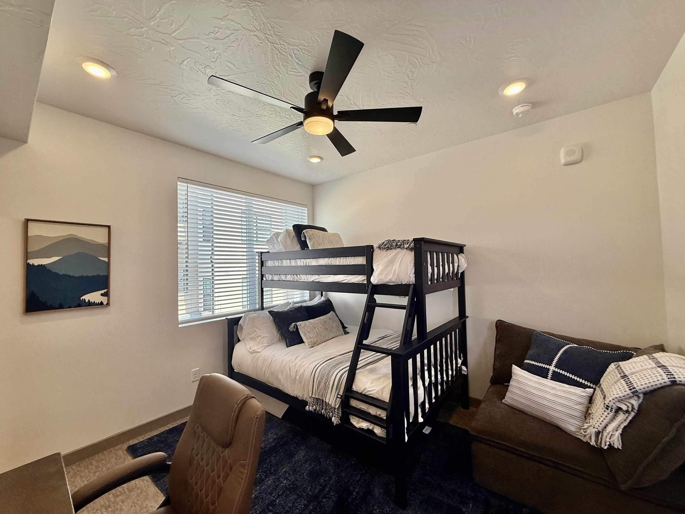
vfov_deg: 85.7
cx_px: 342
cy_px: 257
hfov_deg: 102.1
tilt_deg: +2.4
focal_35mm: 14
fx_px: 277
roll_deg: +1.0
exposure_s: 1/224
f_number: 2.2
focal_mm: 2.22
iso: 64
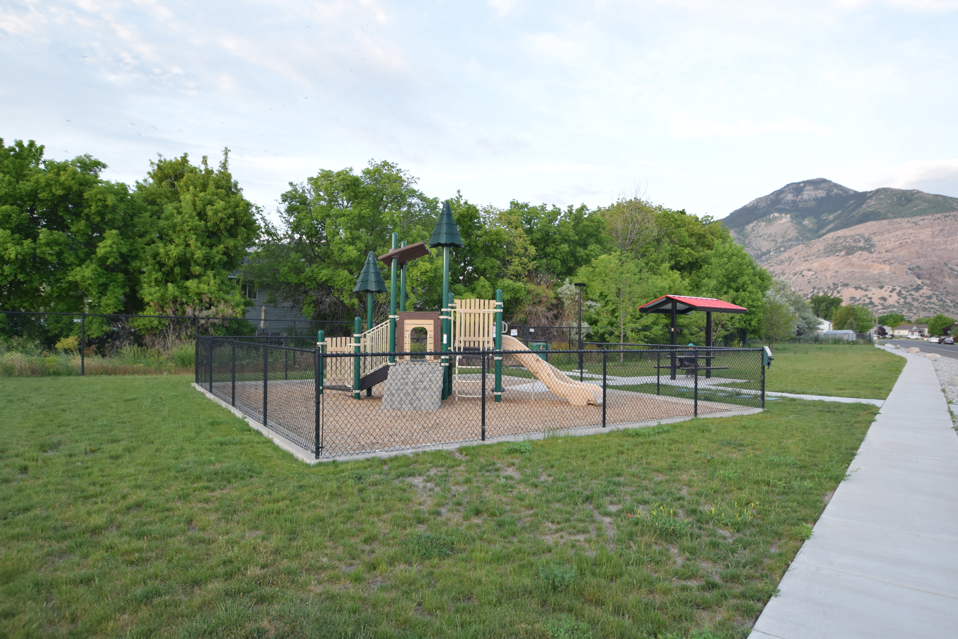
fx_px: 559
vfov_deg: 59.5
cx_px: 479
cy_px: 320
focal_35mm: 21
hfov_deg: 81.2
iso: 400
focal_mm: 14
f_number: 5
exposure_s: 1/100
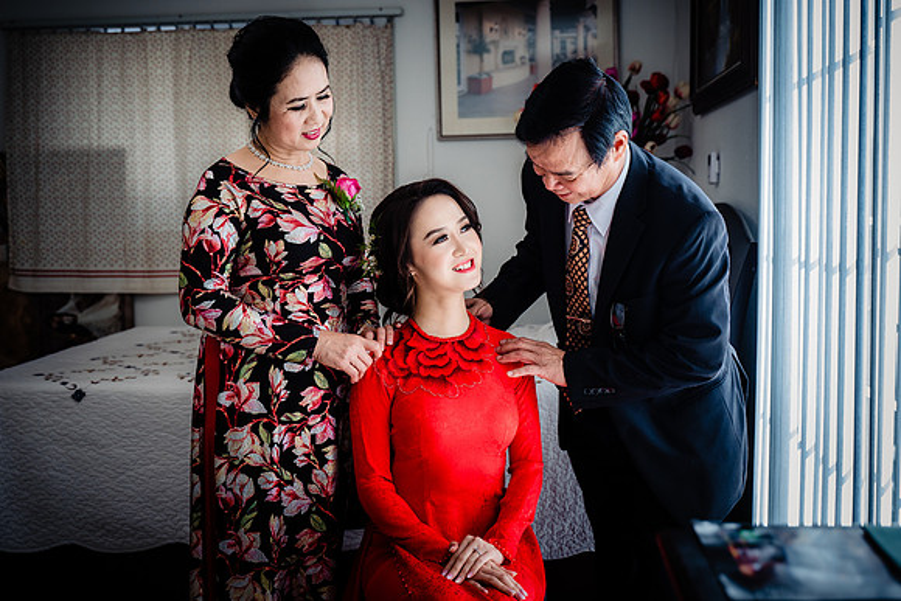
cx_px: 405
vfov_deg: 30.5
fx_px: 1103
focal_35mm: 44
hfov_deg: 44.4
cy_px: 298
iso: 250
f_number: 3.5
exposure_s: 1/200
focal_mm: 40
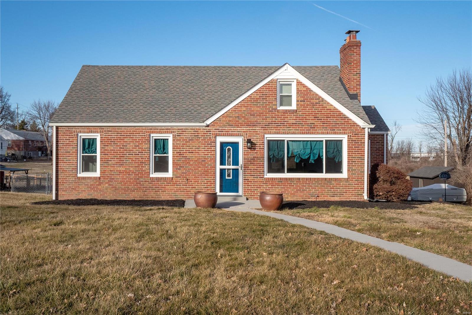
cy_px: 158
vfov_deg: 41.1
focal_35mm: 32
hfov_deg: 58.7
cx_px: 236
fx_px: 419
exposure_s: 1/800
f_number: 8
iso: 400
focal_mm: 16
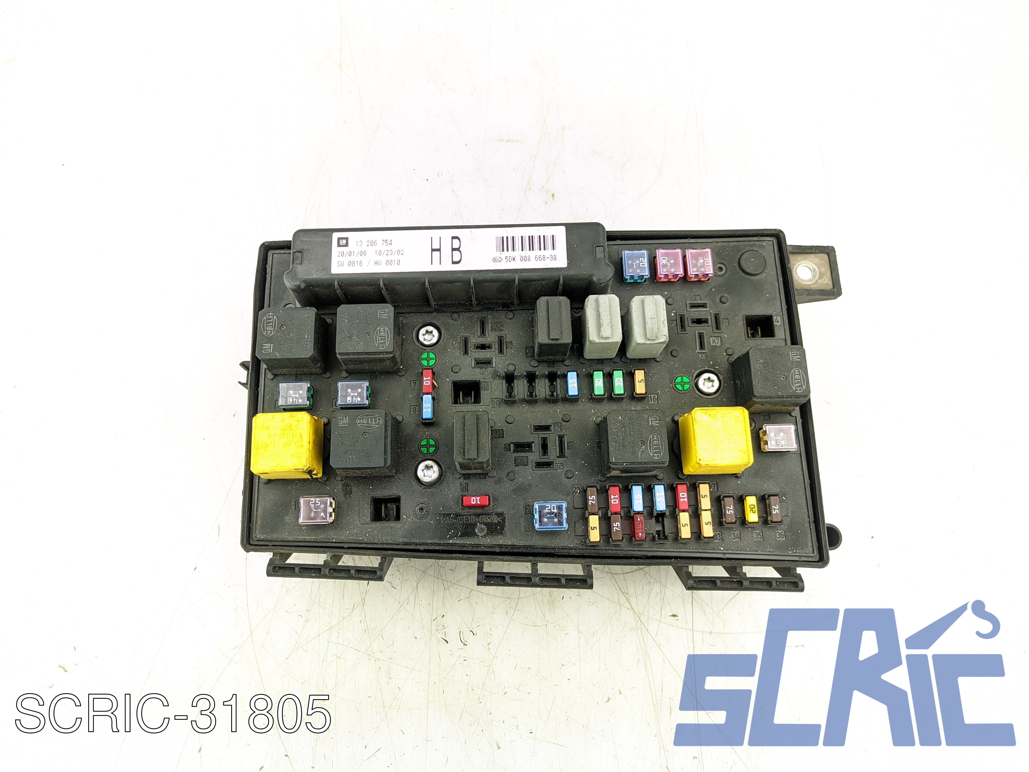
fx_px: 773
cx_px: 514
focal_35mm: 26
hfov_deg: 67.3
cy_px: 386
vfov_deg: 53.1
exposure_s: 1/1000
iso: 1249
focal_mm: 4.75
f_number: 1.65
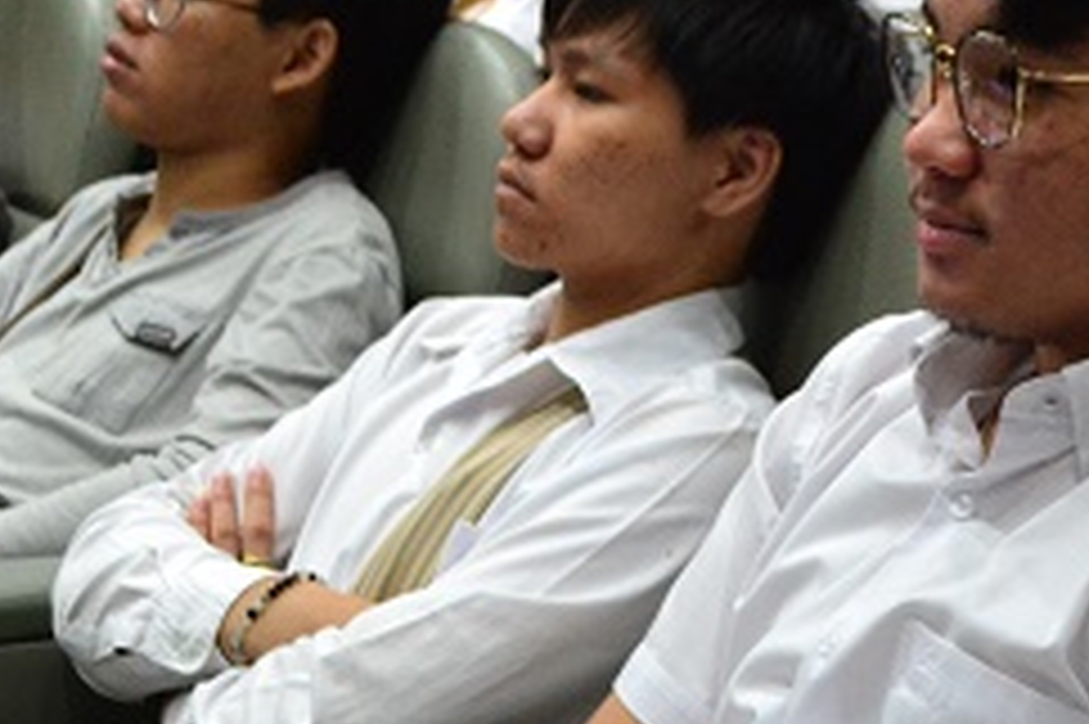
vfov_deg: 11.5
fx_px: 3597
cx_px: 999
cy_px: 447
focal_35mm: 119
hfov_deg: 17.0
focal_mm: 24
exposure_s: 1/30
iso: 1600
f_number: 4
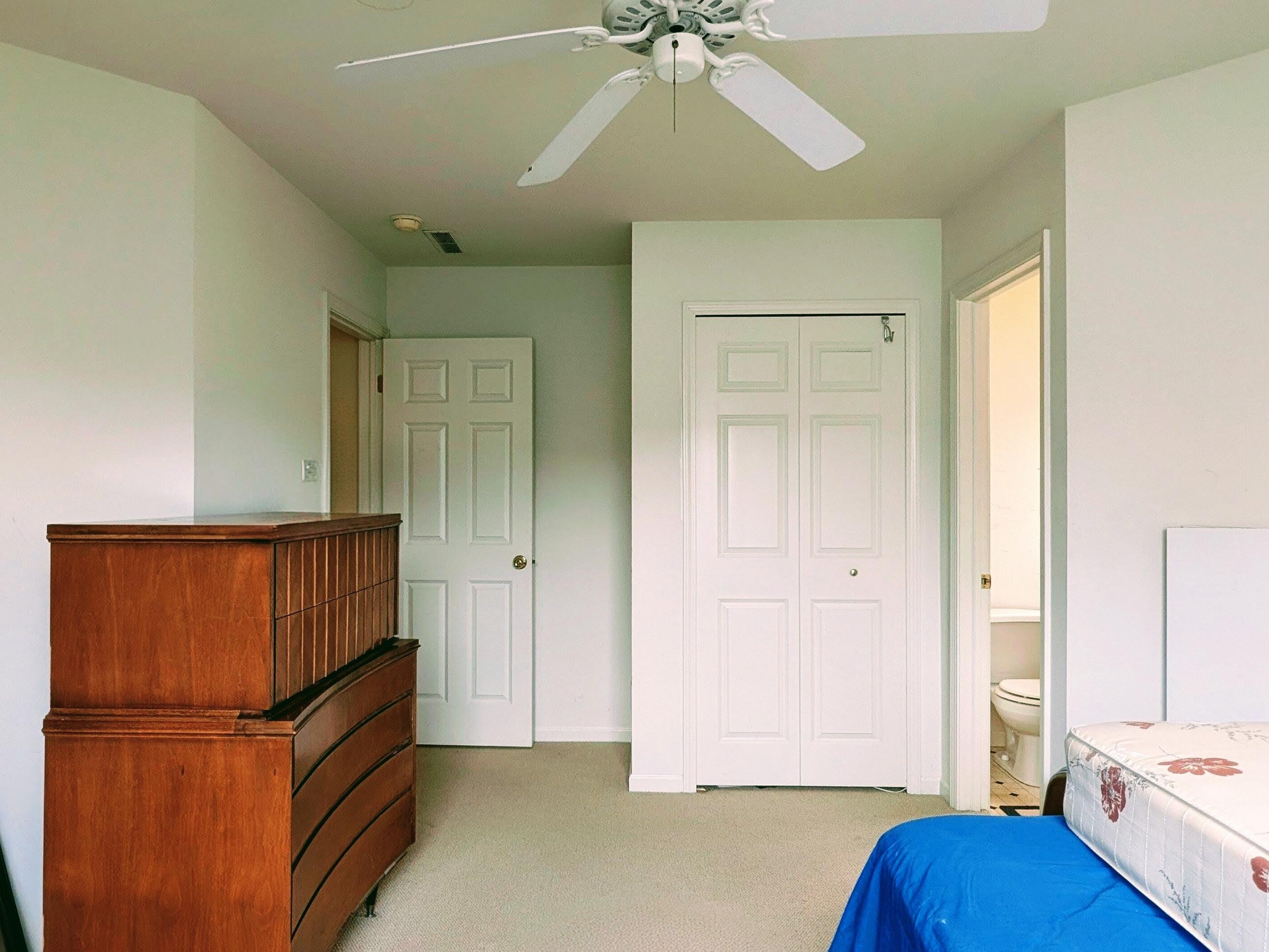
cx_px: 618
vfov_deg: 74.7
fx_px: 623
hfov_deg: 91.0
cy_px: 498
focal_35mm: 17
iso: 47
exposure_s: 1/30
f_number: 2.2
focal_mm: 2.22
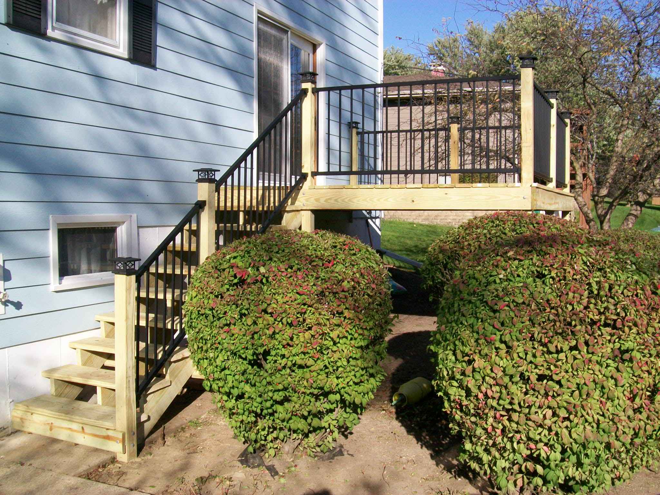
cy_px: 248
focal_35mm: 36
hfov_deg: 51.4
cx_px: 330
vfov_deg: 39.7
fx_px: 686
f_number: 4.8
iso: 64
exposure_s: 1/400
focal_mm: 6
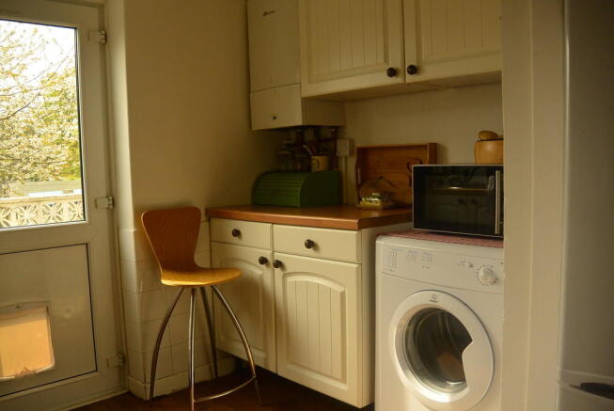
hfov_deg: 63.6
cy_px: 206
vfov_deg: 45.1
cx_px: 307
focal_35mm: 29
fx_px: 495
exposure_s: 1/400
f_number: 3.5
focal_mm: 11
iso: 200
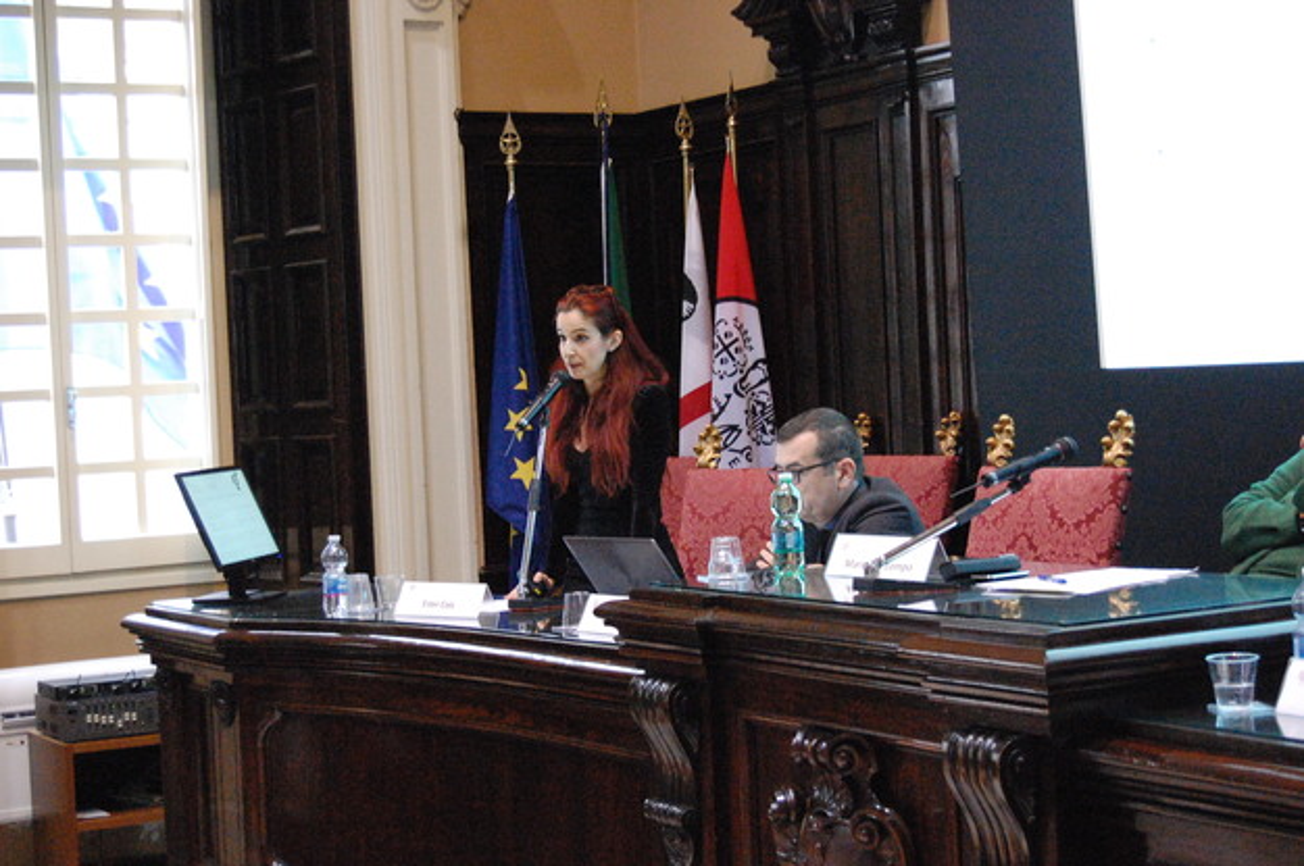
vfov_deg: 20.1
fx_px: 2442
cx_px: 652
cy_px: 433
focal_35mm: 68
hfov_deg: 29.9
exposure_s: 1/30
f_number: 5.3
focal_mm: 45
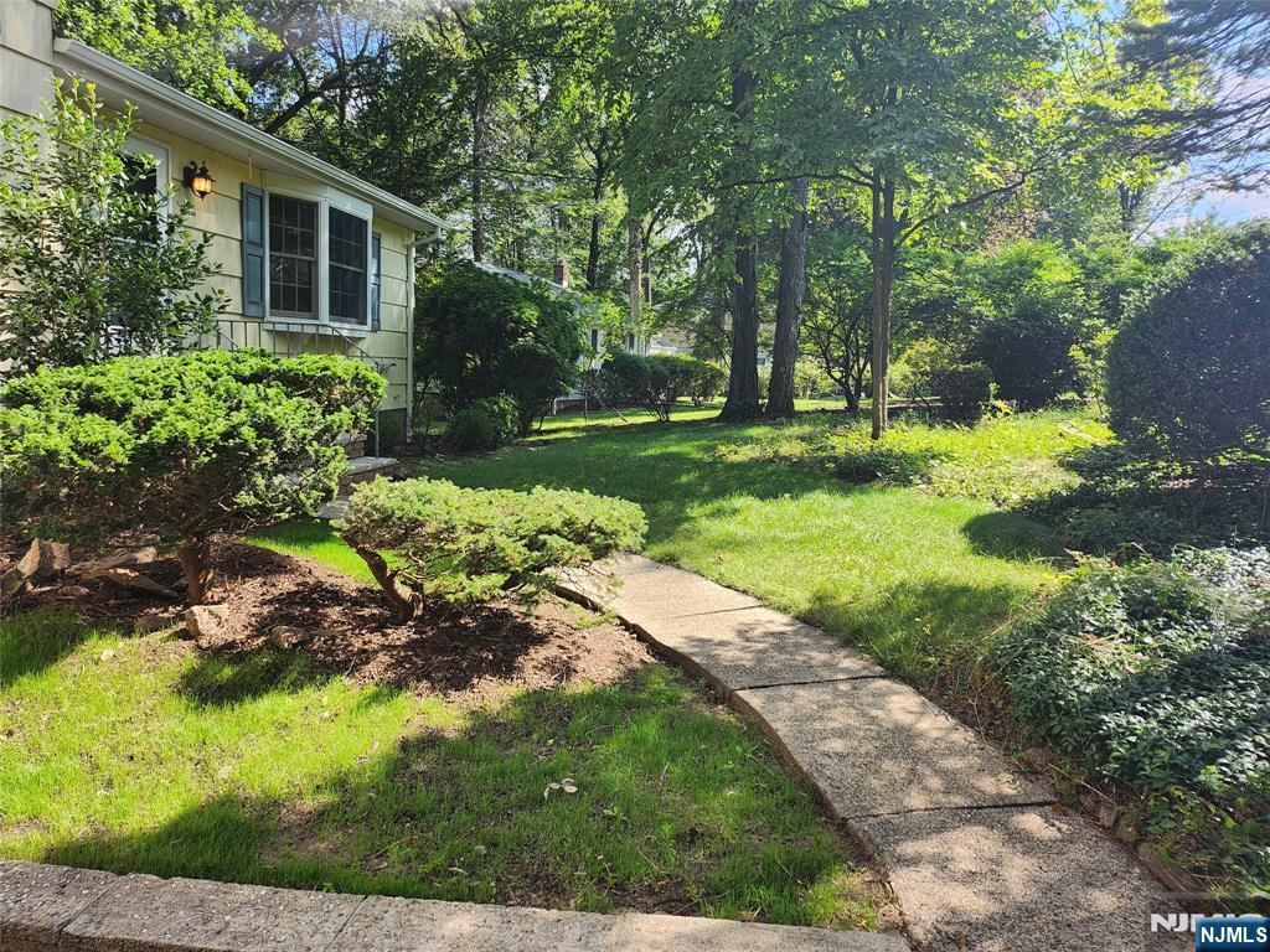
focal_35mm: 24
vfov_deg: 56.8
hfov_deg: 71.6
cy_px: 476
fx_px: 881
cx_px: 635
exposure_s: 1/677
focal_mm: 5
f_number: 1.8
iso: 50
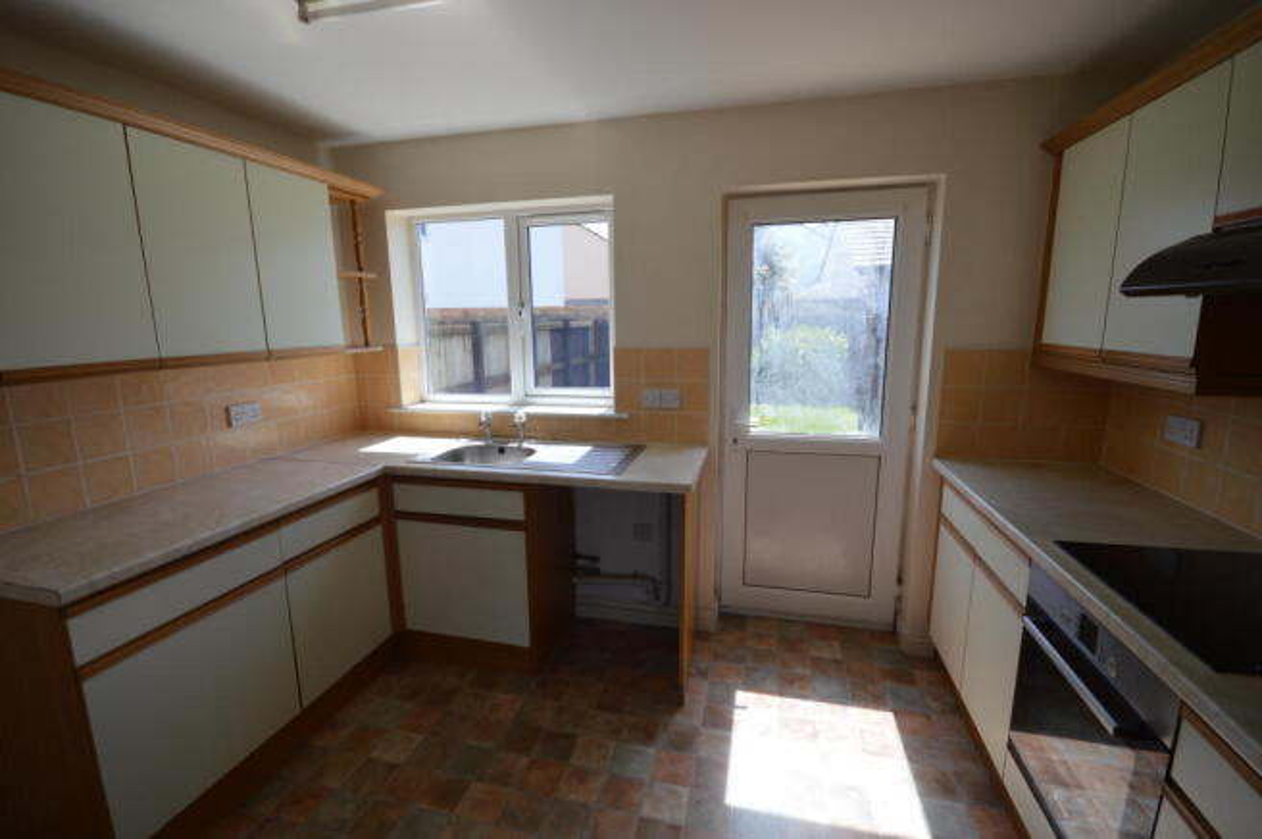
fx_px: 525
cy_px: 420
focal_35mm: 15
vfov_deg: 77.2
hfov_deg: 100.4
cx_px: 631
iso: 125
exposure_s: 1/125
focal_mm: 10
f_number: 5.6
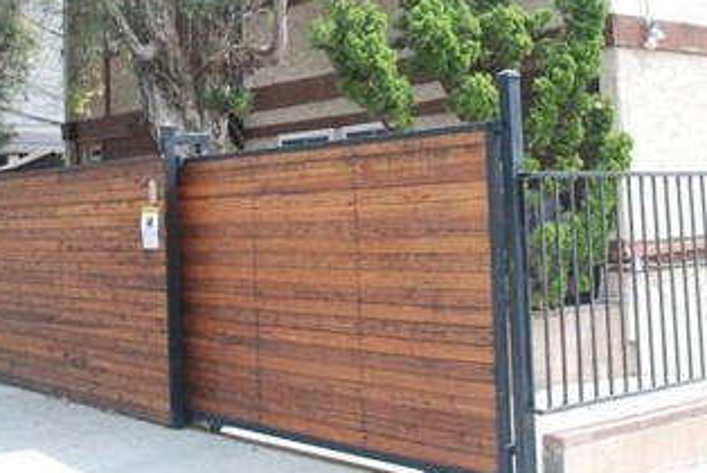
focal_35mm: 55
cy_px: 63
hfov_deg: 36.2
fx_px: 1081
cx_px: 367
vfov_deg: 24.1
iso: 100
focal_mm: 18
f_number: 5.6
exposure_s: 1/125
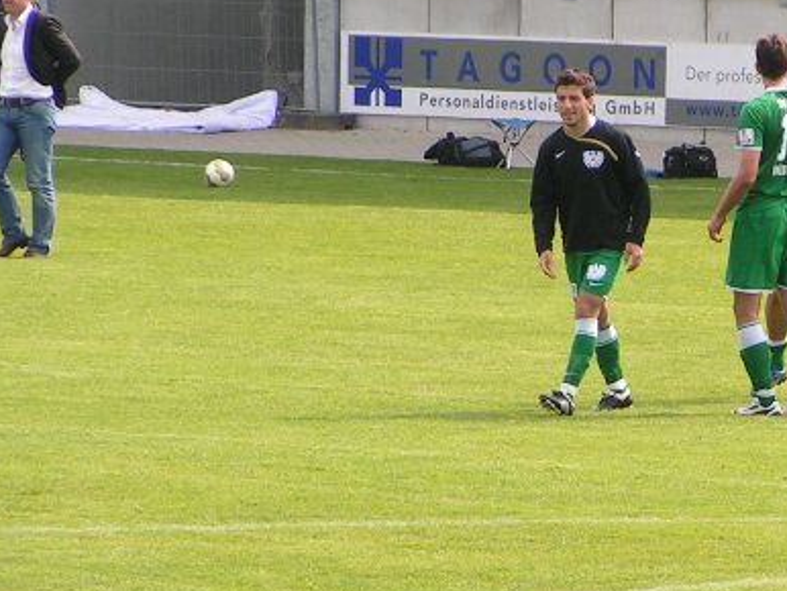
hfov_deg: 4.0
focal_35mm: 489
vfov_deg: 3.0
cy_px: 318
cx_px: 697
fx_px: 11124
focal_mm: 36.1
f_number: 4
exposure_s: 1/320
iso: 50
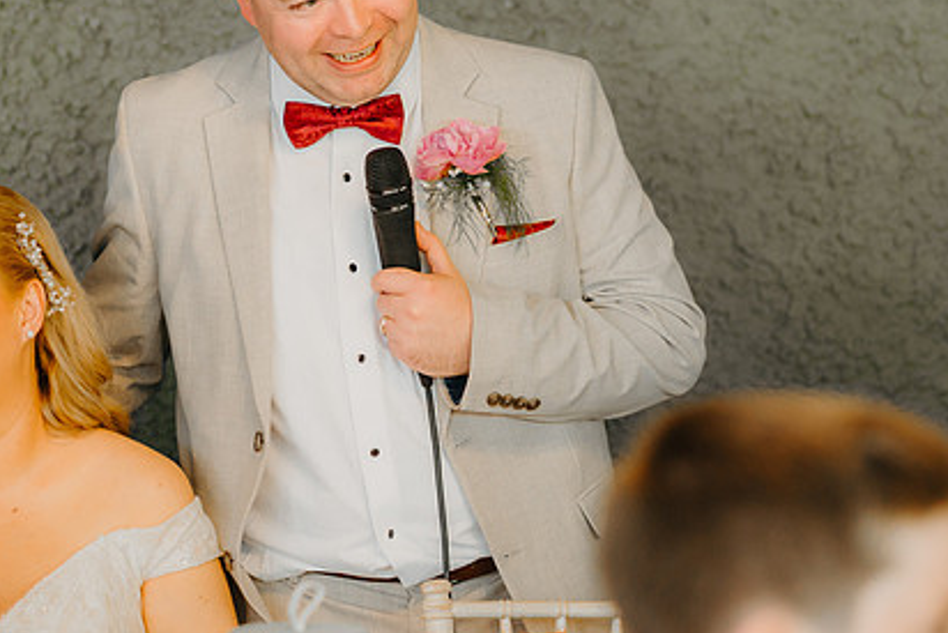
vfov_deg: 7.2
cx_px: 279
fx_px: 5031
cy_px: 183
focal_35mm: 191
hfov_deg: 10.7
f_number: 2.2
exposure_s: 1/200
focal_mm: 85
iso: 800
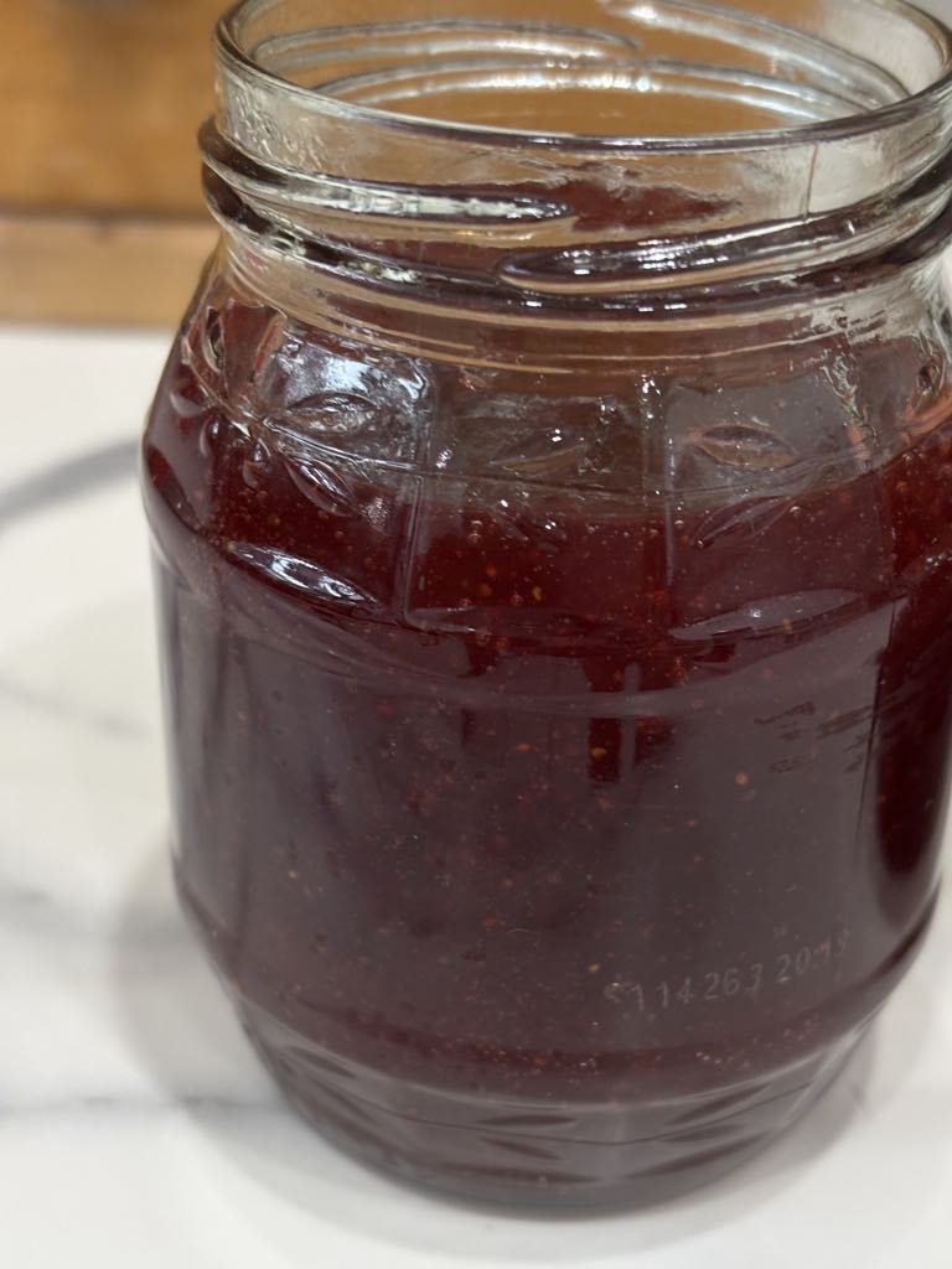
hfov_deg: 28.0
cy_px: 634
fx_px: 1907
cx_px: 476
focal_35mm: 52
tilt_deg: -31.5
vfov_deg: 36.8
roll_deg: -1.3
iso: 50
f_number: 1.6
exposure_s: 1/50
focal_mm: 5.96
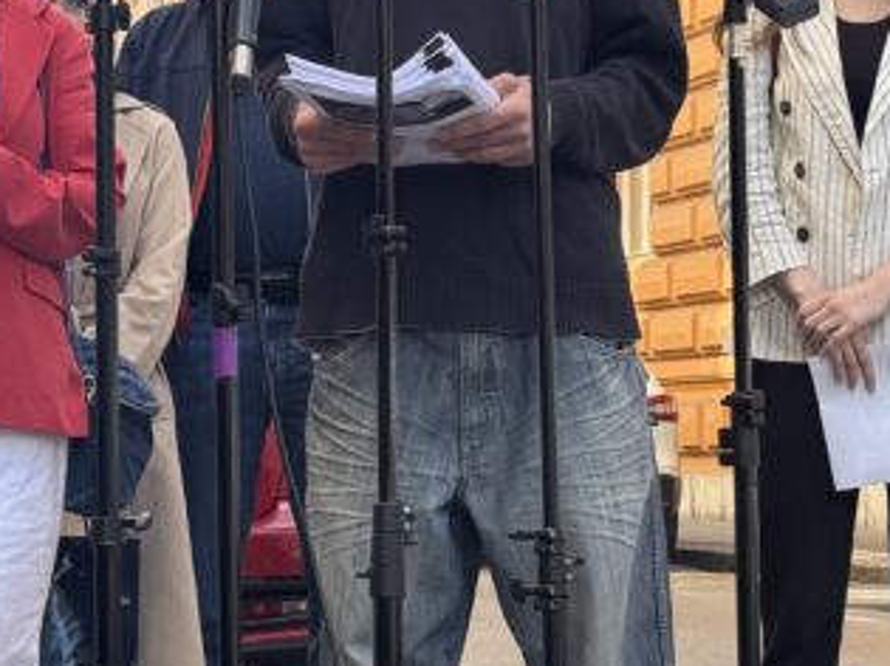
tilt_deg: +3.2
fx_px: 3007
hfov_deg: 16.8
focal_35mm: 117
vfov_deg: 12.7
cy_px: 322
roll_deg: +0.6
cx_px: 599
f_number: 1.78
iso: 64
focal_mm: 6.76
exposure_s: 1/535
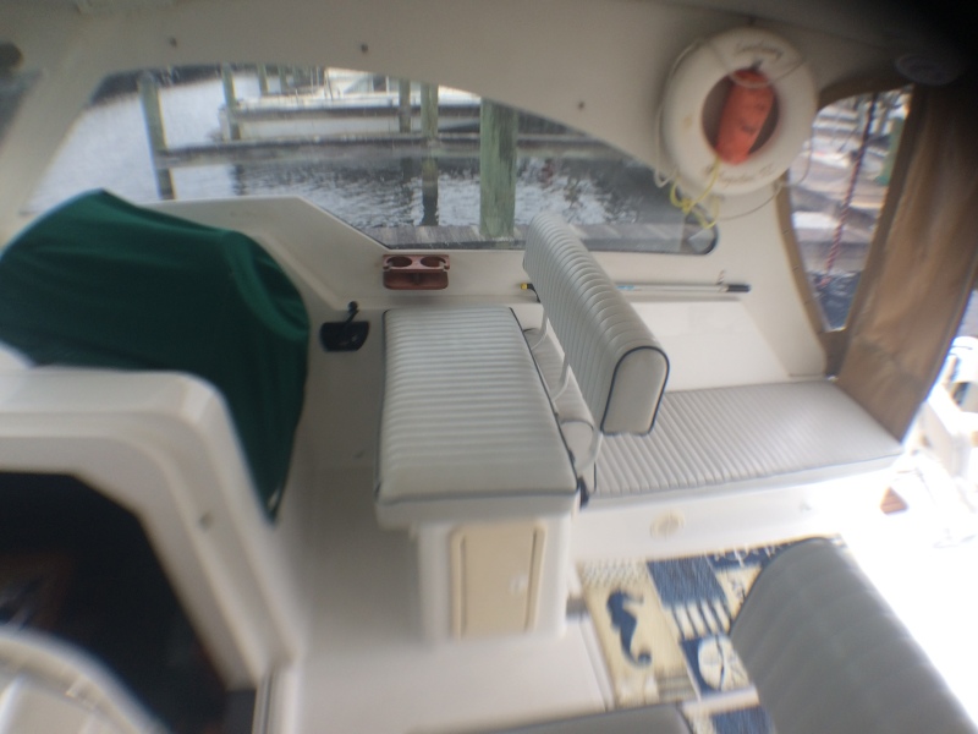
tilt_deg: -31.4
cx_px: 489
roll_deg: -1.3
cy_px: 367
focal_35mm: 29
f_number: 2.2
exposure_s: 1/148
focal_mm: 4.15
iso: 32
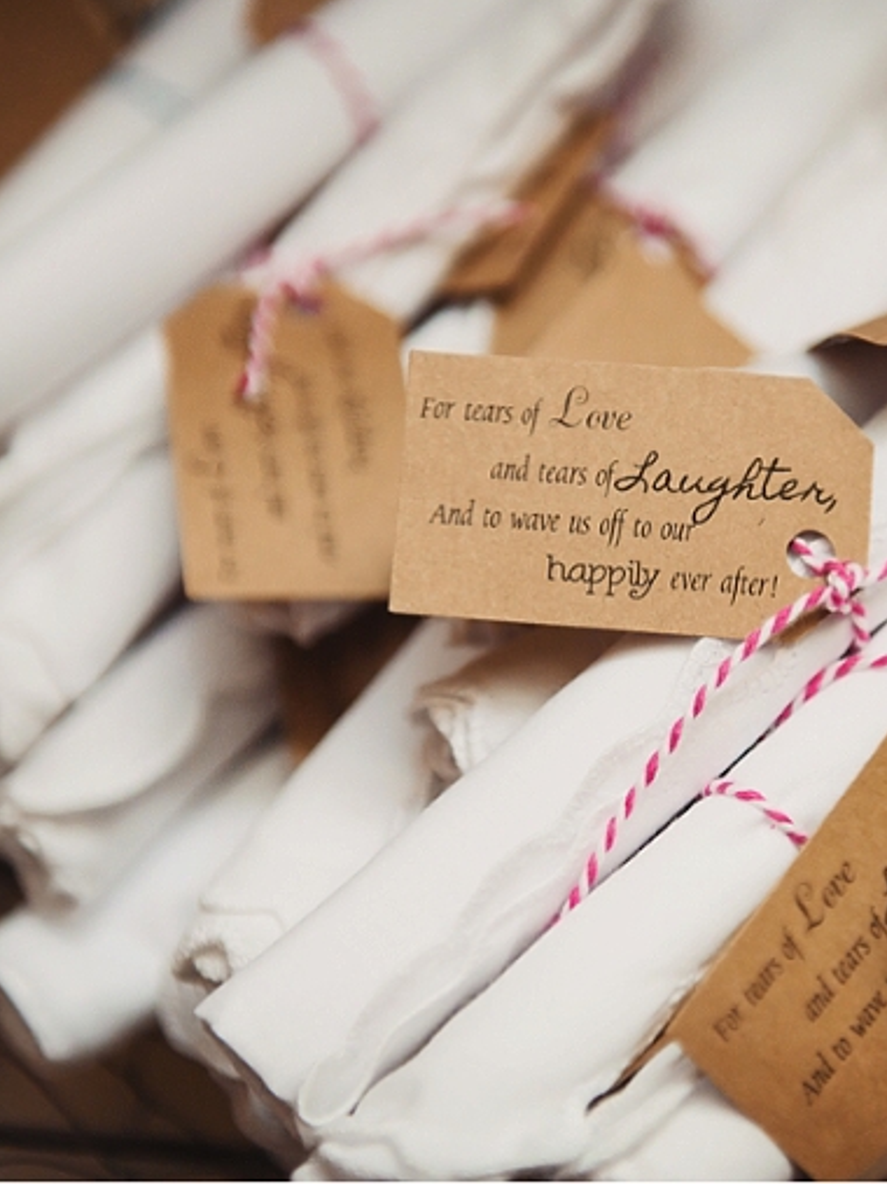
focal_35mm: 102
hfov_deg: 14.4
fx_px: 3486
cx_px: 682
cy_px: 587
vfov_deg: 19.3
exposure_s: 1/200
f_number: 2.8
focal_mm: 70
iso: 1000
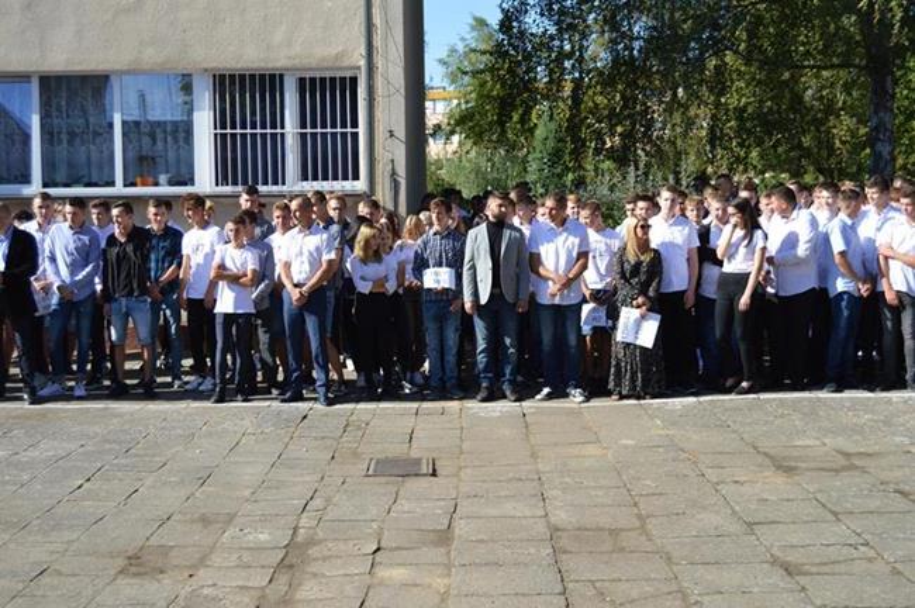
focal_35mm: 51
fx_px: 1295
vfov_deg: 26.4
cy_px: 304
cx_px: 458
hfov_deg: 38.9
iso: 400
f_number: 5
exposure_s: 1/1250
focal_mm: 34
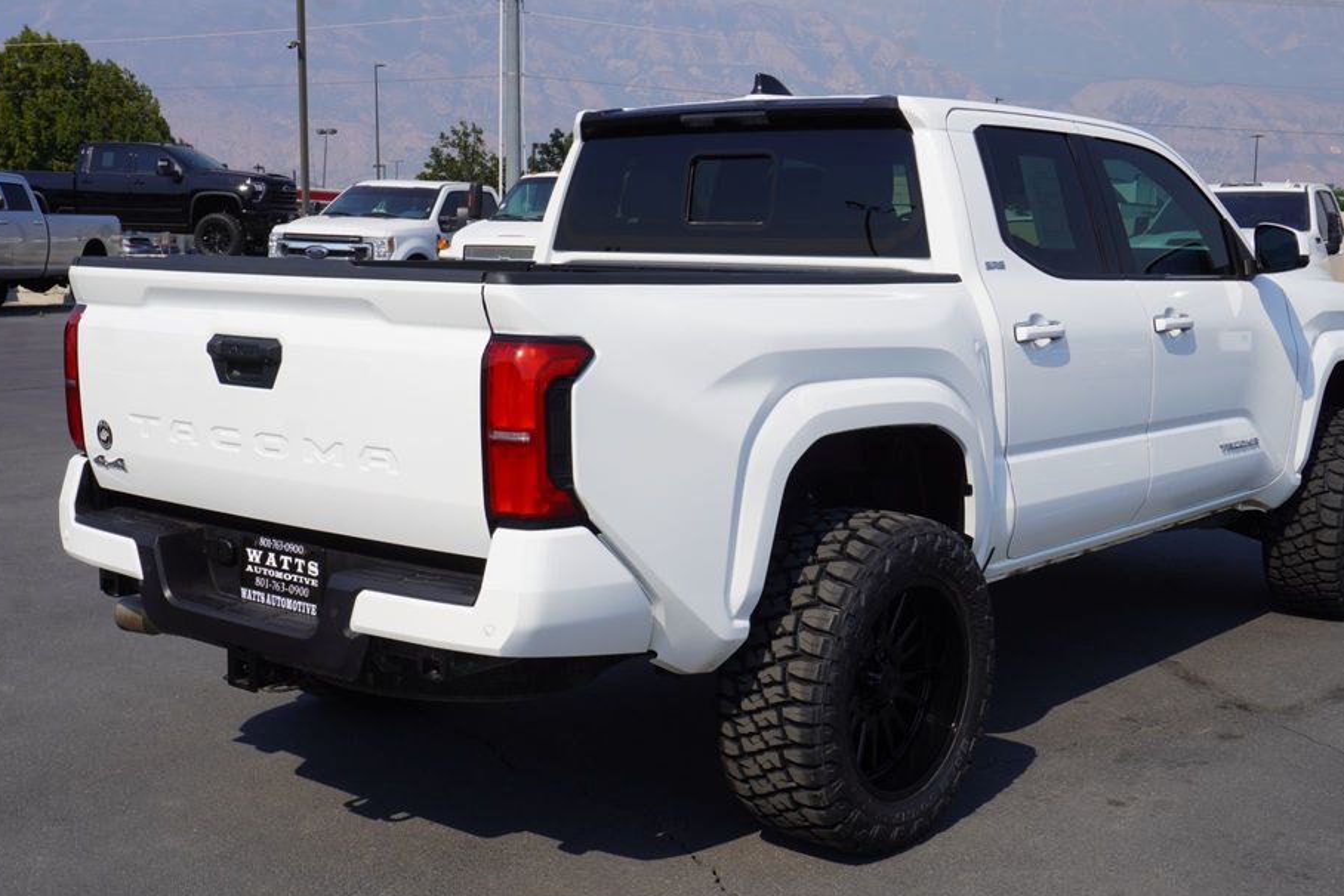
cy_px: 494
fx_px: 1643
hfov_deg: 44.5
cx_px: 715
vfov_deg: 30.5
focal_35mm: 44
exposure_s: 1/250
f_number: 11
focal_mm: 26
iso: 100
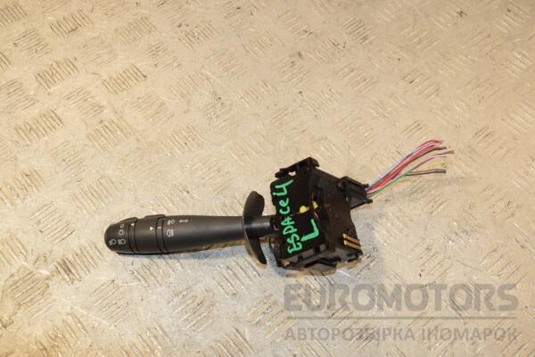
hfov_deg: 43.6
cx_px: 268
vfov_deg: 29.9
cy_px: 178
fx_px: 669
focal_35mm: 45
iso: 800
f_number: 7.1
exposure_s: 1/200
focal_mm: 30
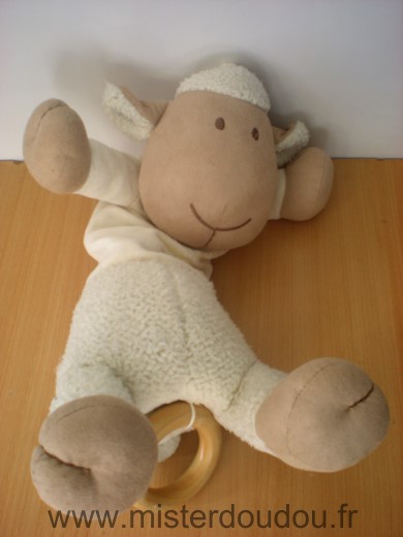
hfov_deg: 37.7
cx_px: 202
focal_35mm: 38
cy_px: 268
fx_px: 590
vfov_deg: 49.0
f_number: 3.1
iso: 86
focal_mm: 6.3
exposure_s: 1/60.3
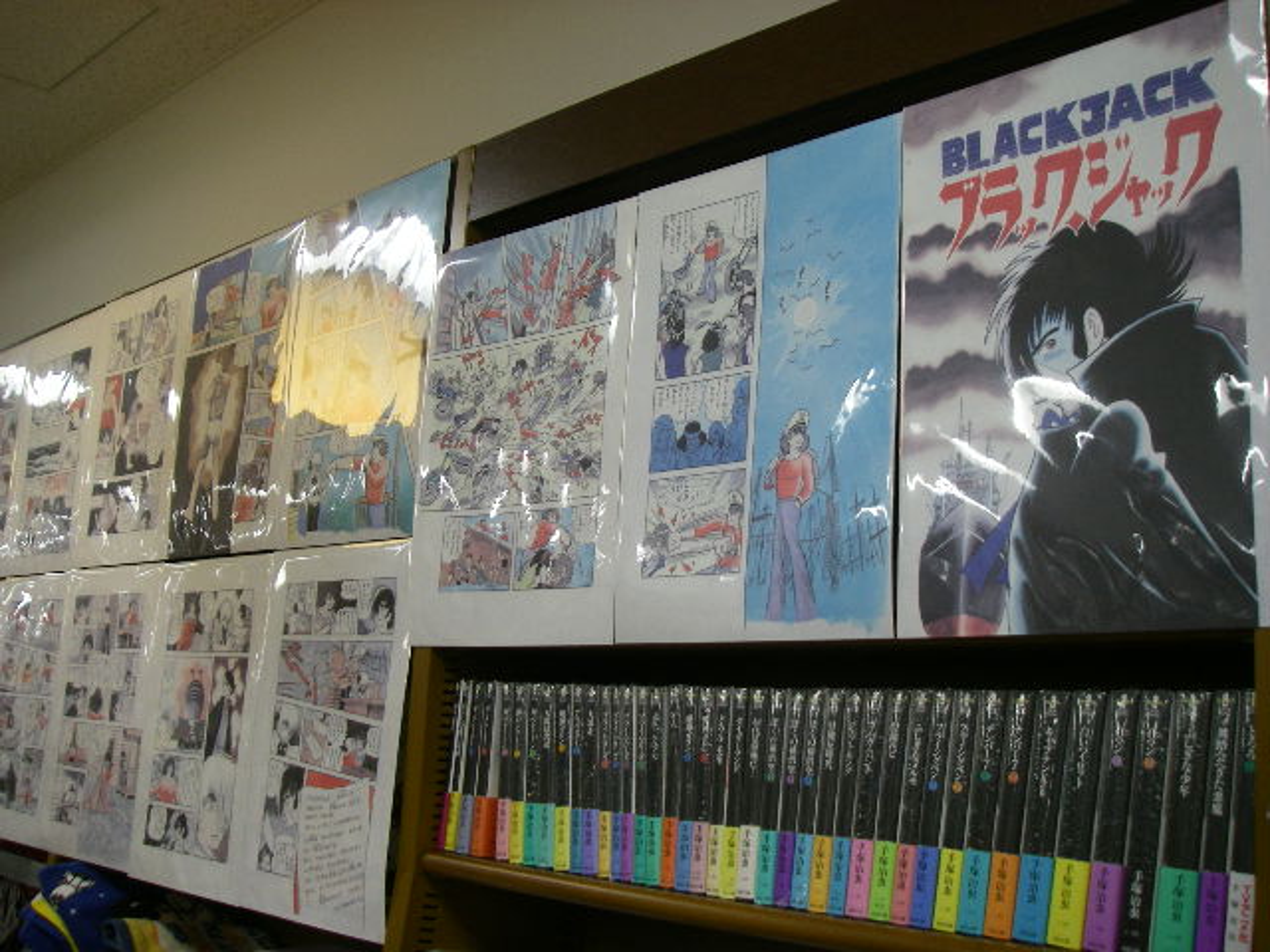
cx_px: 635
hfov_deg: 49.0
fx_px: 1394
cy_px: 476
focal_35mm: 38
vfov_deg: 37.7
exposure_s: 1/50
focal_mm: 6.3
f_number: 3.3
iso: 125
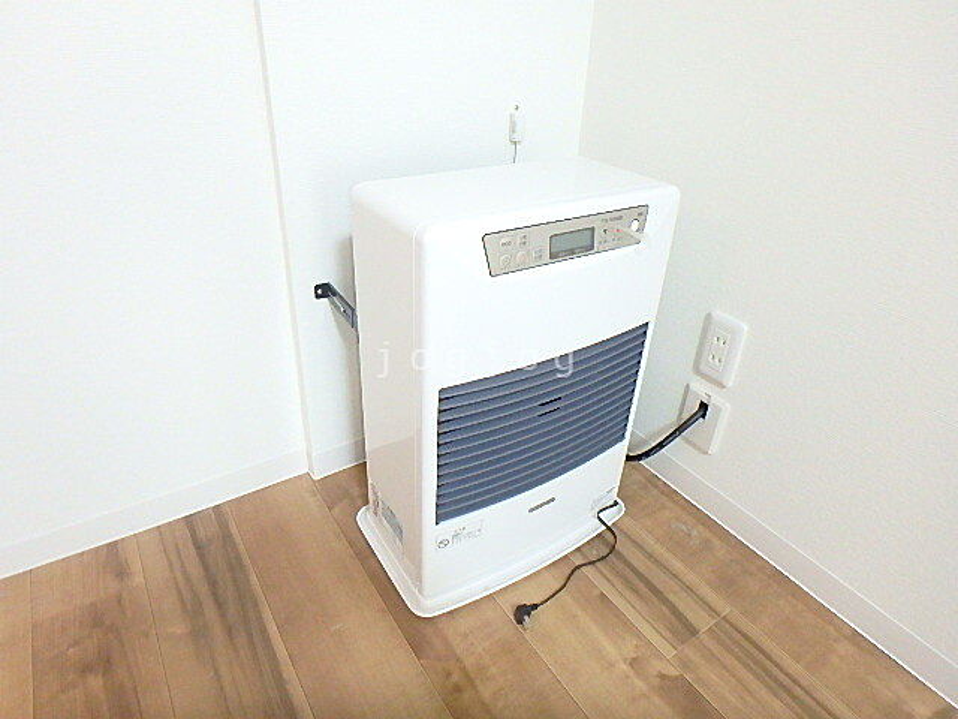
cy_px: 360
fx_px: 581
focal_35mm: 21
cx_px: 479
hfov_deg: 79.0
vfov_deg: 63.4
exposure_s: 1/30
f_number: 3.5
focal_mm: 3.7
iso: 1000
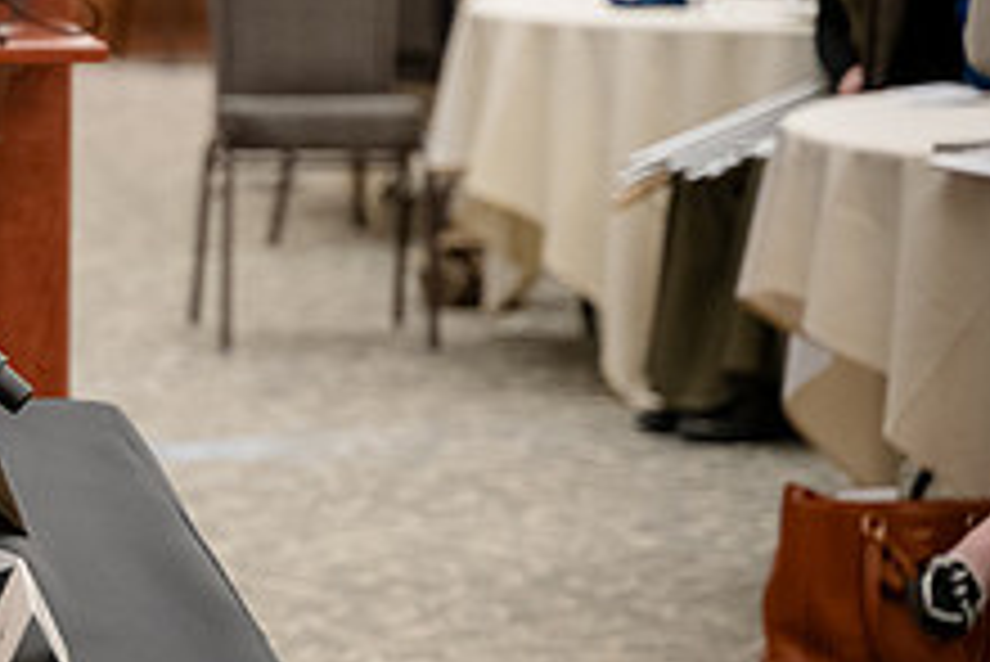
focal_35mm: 199
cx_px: -297
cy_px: 317
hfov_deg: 10.1
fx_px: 5476
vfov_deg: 6.9
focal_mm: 75
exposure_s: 1/250
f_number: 2.8
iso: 3200
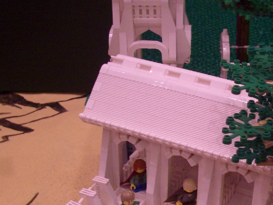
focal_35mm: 68
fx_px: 536
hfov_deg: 28.1
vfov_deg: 21.2
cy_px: 180
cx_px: 207
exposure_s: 1/60
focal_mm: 5.8
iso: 100
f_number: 2.6
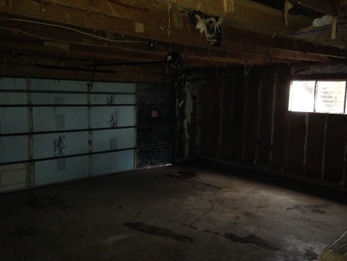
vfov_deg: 42.9
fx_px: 331
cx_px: 174
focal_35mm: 33
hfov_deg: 55.4
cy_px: 130
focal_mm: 4.12
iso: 800
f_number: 2.4
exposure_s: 1/16
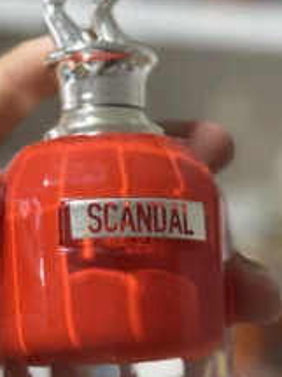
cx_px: 137
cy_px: 241
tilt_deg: -15.2
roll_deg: -2.4
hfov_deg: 11.6
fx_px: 1392
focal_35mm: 128
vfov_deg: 15.4
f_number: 1.78
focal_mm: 6.76
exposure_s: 1/50
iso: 200
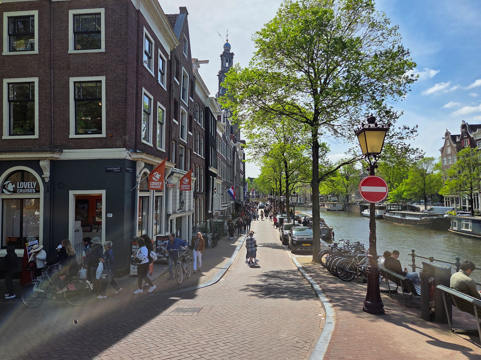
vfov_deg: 58.9
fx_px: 320
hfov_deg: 73.9
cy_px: 180
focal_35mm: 23
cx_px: 240
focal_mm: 5.4
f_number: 1.8
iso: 80
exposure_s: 1/7891
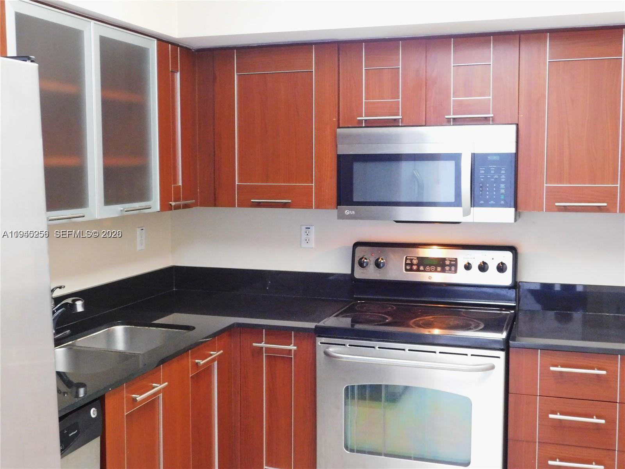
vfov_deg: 36.0
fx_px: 722
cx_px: 312
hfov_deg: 46.8
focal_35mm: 40
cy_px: 234
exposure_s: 1/8
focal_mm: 7.1
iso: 640
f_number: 3.6
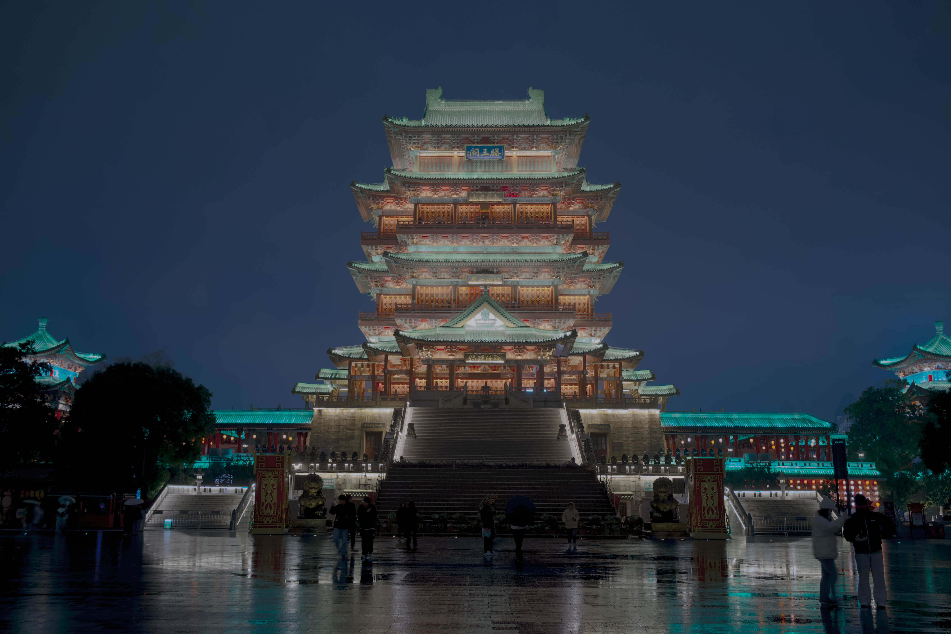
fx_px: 911
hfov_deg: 55.1
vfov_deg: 38.4
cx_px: 476
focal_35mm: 34
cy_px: 317
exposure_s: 1/5
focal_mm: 34.5
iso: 360
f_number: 4
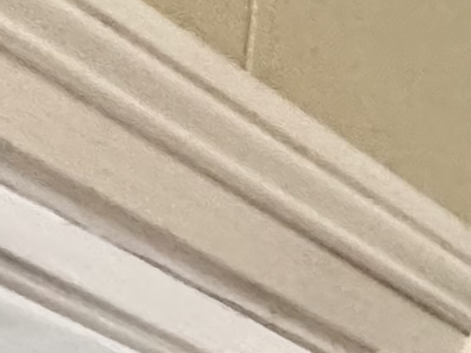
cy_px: 1013
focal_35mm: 105
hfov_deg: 9.1
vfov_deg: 10.5
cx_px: 1719
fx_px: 1428
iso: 400
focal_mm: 2.22
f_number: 2.2
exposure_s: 1/60
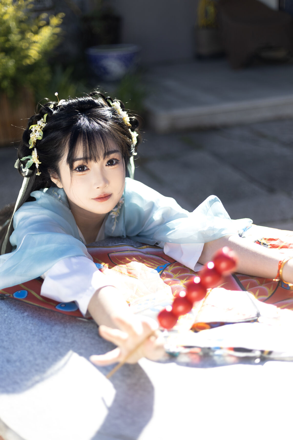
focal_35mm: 50
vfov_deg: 39.6
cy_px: 220
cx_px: 146
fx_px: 610
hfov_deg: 27.0
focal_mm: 50
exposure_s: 1/1600
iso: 100
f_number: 1.8
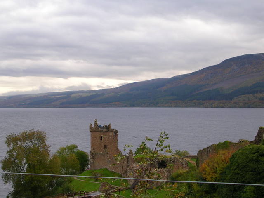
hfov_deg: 27.0
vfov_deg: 20.4
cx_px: 132
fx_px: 549
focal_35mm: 72
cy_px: 99
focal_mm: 10.9
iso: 50
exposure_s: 1/57.7
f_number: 3.7
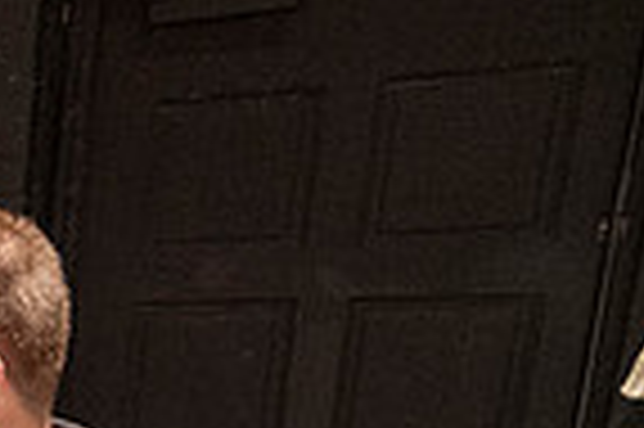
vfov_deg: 19.7
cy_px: 615
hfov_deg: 24.7
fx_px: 1090
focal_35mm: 61
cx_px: -342
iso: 3200
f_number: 4
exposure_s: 1/500
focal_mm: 15
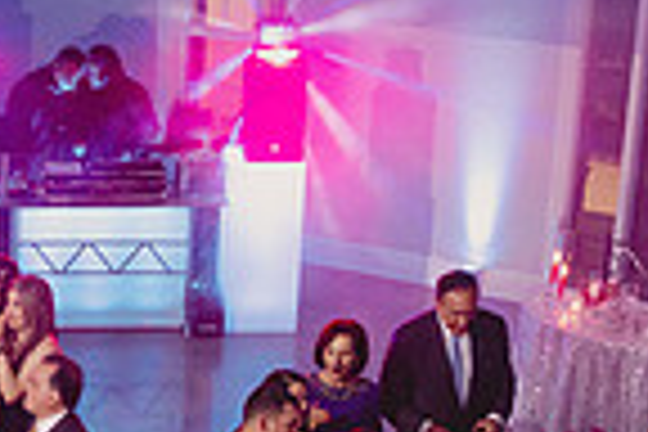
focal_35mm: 144
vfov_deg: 9.3
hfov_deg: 13.7
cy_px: 646
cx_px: -219
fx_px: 2592
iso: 2000
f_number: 2.8
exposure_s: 1/100
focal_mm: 33.4
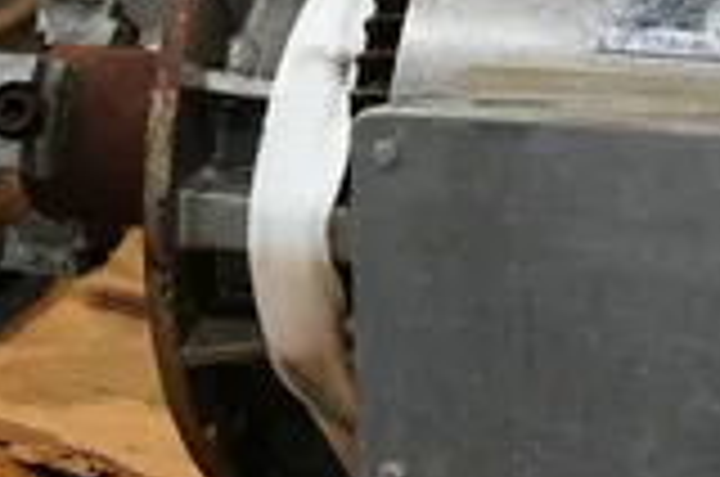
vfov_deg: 9.1
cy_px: 176
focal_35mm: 150
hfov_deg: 13.5
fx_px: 2994
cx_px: 718
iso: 1600
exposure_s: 1/160
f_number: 3.2
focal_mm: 40
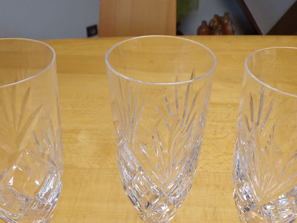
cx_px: 165
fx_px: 352
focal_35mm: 41
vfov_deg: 35.0
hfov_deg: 45.7
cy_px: 89
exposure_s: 1/60
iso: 139
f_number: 3
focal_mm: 4.3
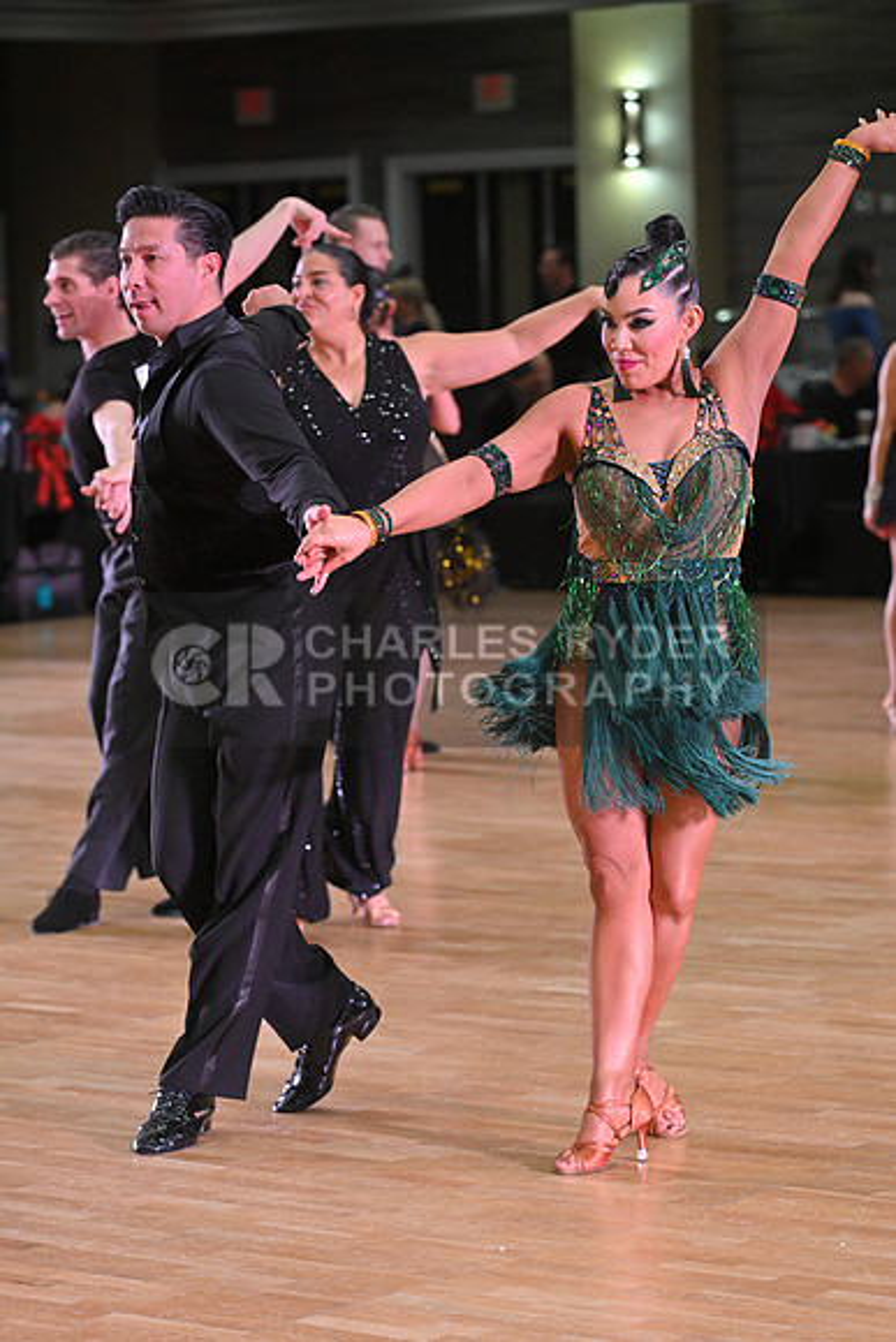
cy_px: 671
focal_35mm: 125
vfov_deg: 16.4
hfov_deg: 11.0
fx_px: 4664
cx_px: 448
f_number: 5
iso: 3200
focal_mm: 125
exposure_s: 1/320
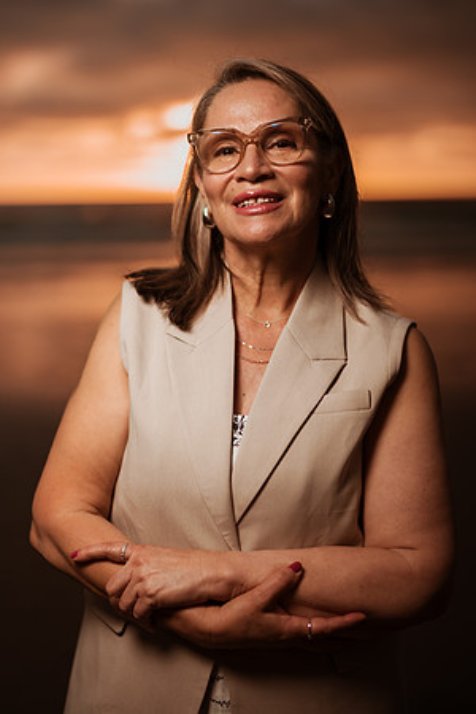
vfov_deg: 34.5
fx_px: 1150
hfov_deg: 23.4
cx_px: 238
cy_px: 357
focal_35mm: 58
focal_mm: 58
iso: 50
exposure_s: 1/8000
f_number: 1.8
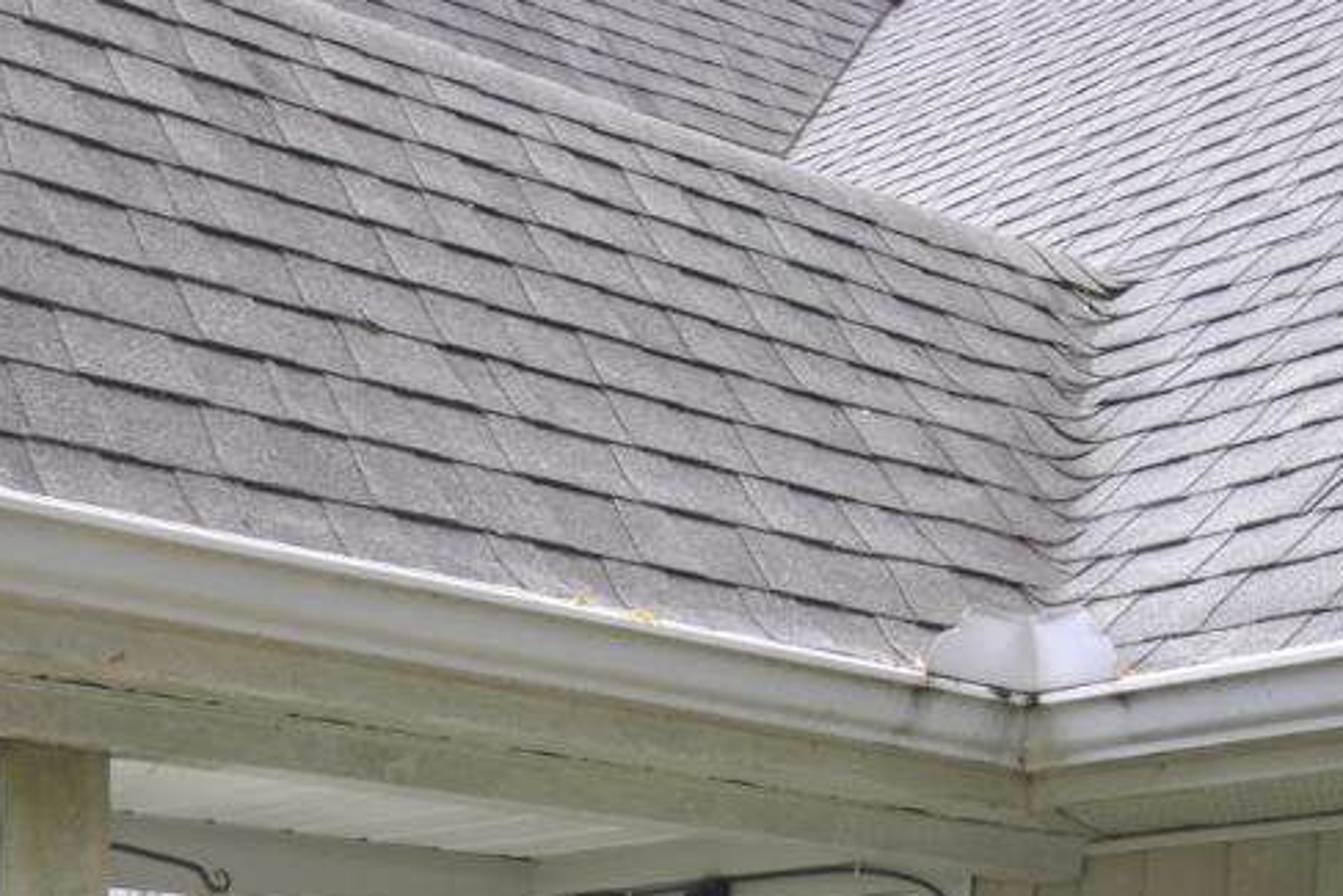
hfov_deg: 27.3
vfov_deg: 16.7
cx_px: 825
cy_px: 1370
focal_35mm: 74
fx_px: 2761
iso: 200
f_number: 5.6
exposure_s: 1/125
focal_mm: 16
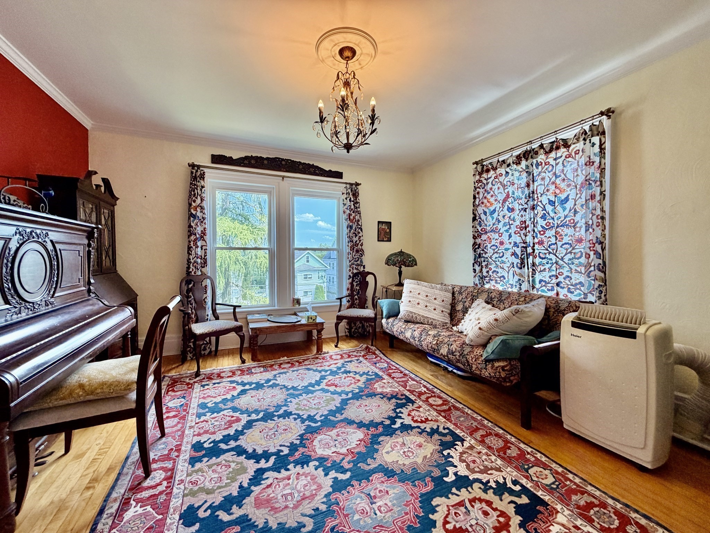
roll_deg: +0.8
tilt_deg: +0.5
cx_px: 355
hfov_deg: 102.1
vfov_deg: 85.7
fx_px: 287
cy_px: 266
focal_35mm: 14
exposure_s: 1/120
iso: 160
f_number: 2.2
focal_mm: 2.22
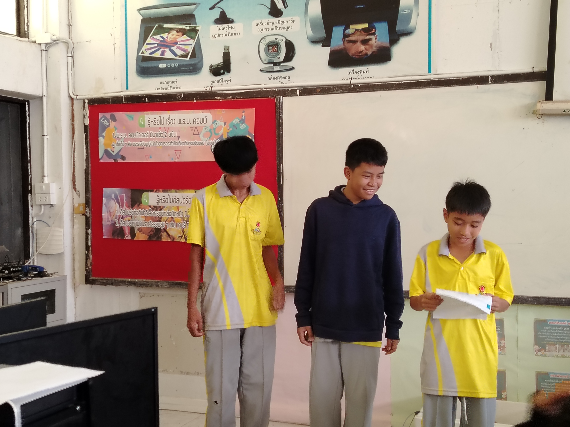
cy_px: 214
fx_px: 790
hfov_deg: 39.7
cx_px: 285
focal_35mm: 48
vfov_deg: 30.3
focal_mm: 5.25
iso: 866
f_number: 1.75
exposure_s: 1/33.3
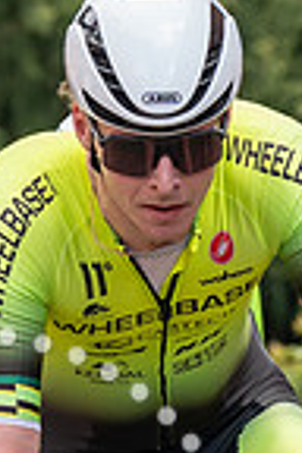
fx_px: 10808
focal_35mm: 859
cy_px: -65
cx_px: 229
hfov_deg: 1.6
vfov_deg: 2.4
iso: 1000
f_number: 5
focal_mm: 115
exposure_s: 1/1000
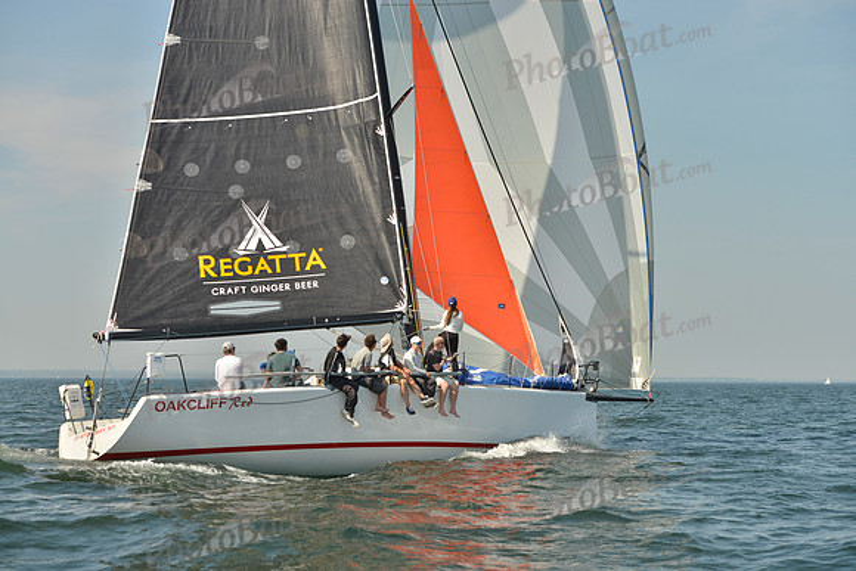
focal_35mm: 70
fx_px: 1665
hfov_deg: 28.8
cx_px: 428
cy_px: 286
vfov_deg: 19.5
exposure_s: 1/1250
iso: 200
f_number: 6.3
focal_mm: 70
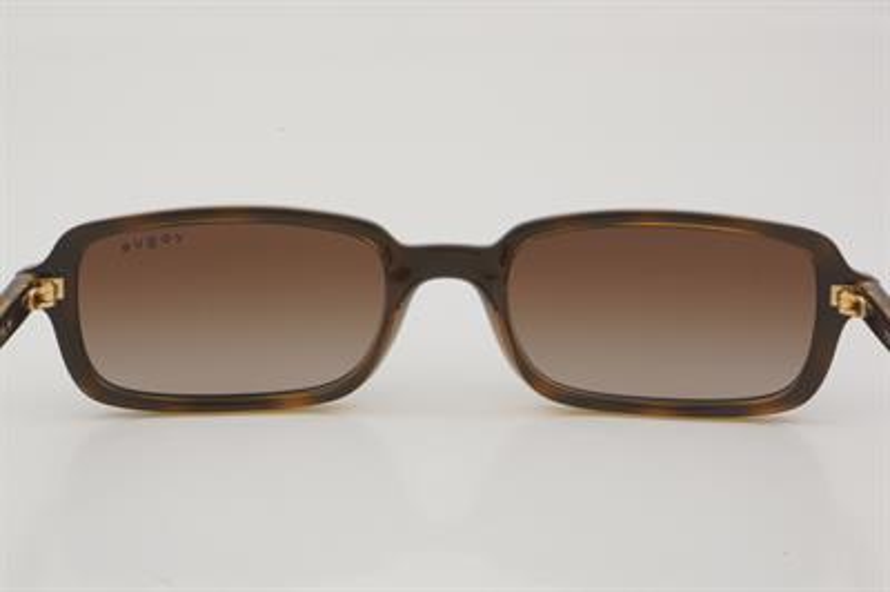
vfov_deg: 16.5
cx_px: 445
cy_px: 296
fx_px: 2038
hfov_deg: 24.6
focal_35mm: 82
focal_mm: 55
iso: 100
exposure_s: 1/3
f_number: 32
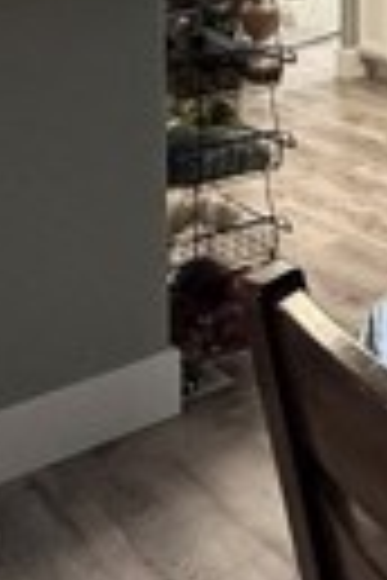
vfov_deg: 24.7
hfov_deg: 16.2
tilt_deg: -1.7
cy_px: -162
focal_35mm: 72
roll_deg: +0.0
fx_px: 1161
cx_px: 684
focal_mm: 2.22
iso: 400
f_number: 2.2
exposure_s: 1/60
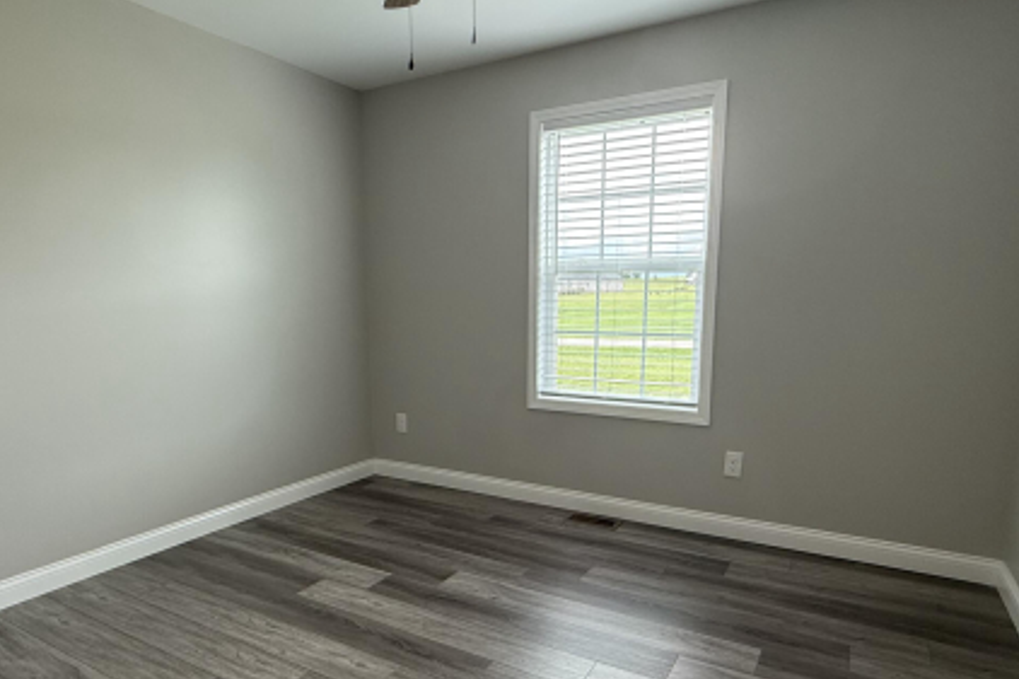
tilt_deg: -8.2
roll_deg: -0.2
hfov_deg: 76.0
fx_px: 651
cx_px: 467
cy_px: 396
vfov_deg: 54.8
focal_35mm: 23
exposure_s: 1/120
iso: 125
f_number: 2.2
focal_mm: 2.22
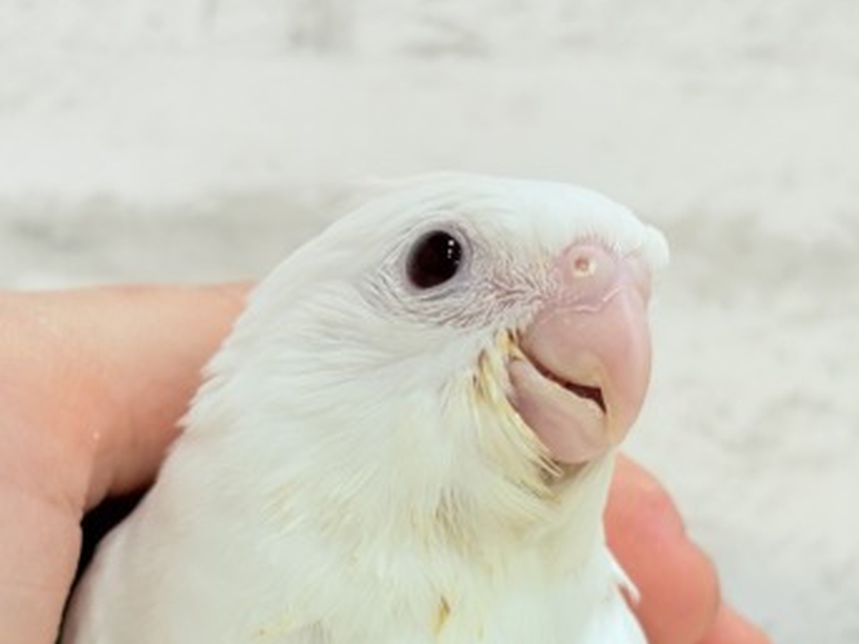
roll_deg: -1.4
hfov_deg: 20.2
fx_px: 2406
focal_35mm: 97
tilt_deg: -3.8
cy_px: 524
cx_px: 441
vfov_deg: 15.1
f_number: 1.6
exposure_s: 1/50
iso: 32
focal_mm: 5.96
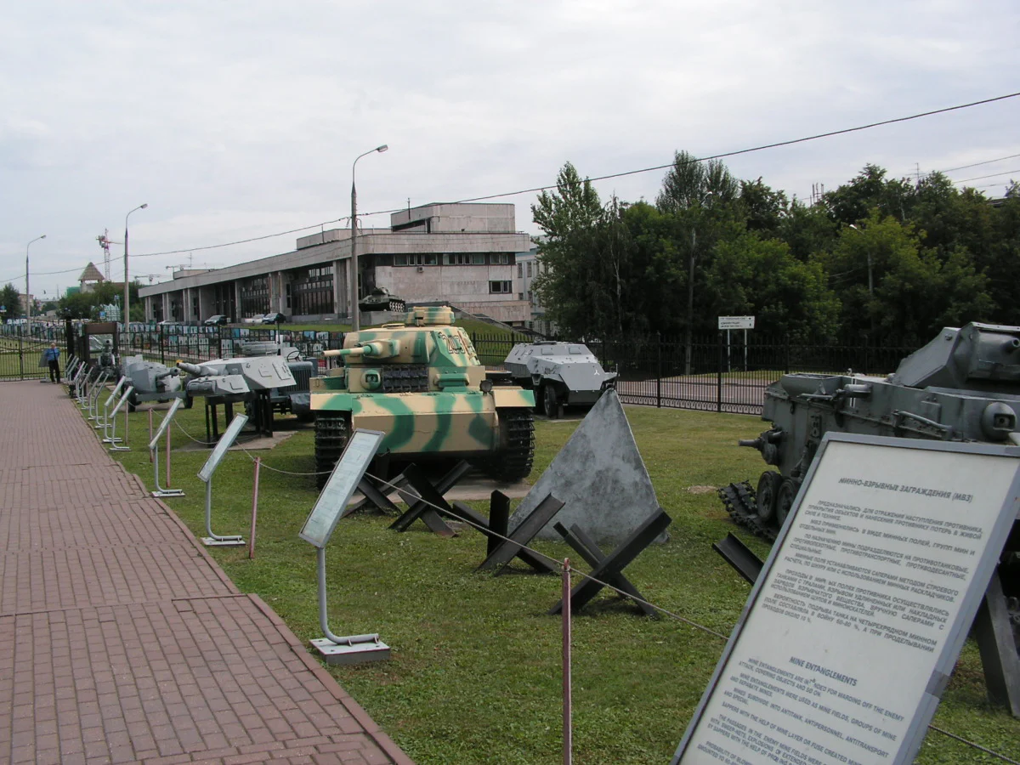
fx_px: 1120
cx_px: 510
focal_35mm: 38
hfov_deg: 49.0
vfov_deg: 37.7
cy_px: 382
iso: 50
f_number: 4.8
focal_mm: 6.4
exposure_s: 1/400
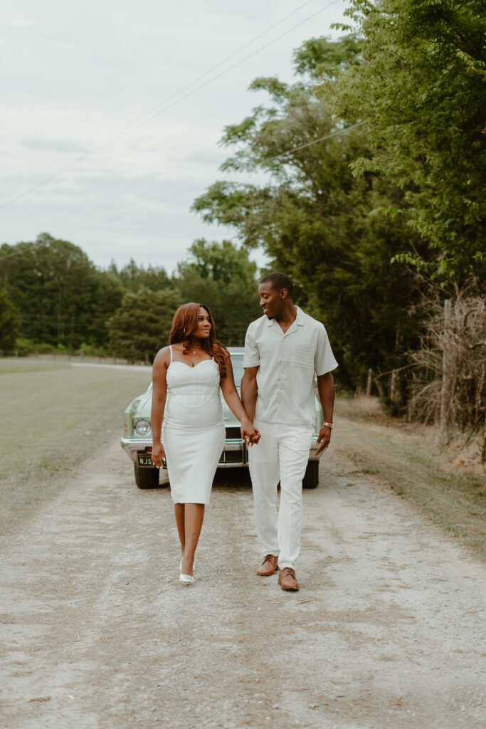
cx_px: 243
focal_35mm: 50
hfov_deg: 27.0
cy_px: 364
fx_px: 1012
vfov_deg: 39.6
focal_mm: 50
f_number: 2.2
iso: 200
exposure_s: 1/320
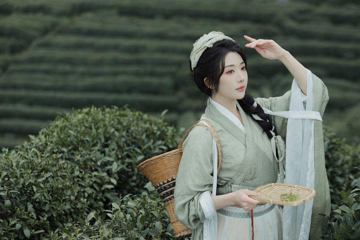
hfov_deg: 19.5
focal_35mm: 105
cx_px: 180
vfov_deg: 13.0
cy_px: 120
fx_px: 1050
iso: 400
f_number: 4
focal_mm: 105
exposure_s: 1/800
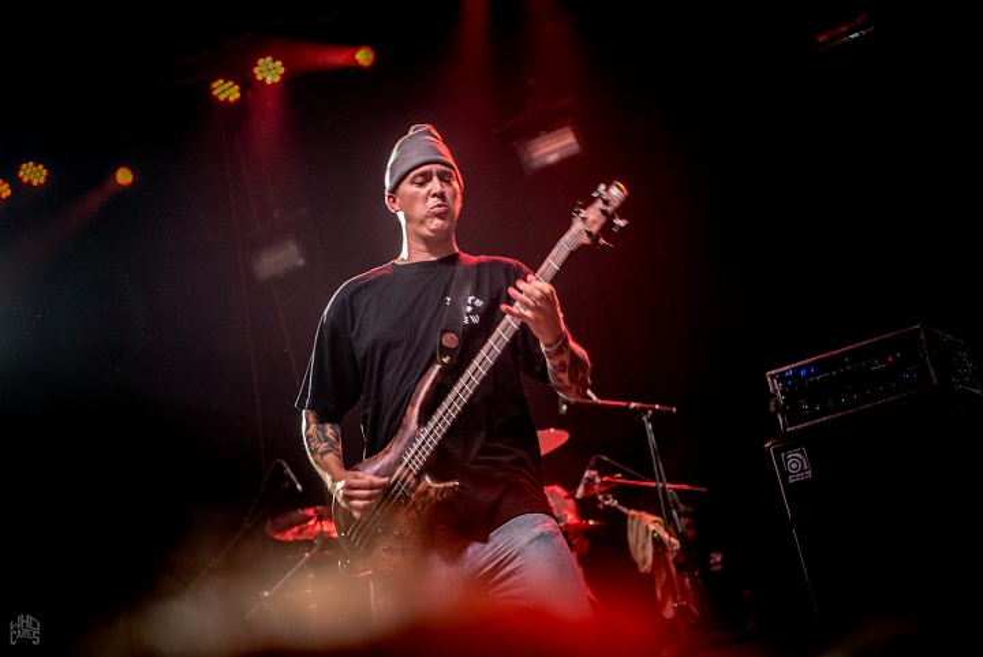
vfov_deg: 19.5
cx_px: 492
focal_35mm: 70
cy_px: 328
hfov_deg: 28.8
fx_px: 1912
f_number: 2.8
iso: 1600
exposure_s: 1/100
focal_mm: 70
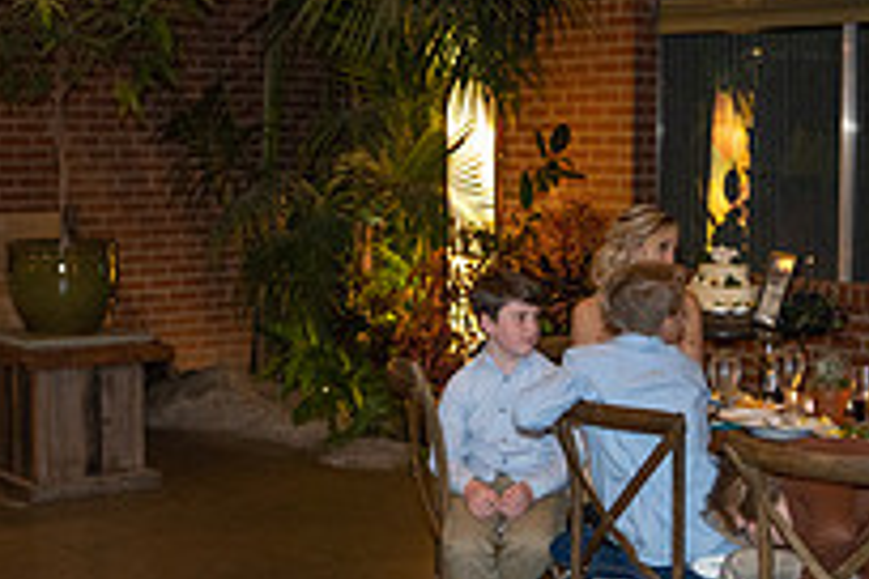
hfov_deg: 28.4
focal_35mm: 71
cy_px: 313
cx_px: 477
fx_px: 1714
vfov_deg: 19.2
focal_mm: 25
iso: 2000
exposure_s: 1/125
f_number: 2.8
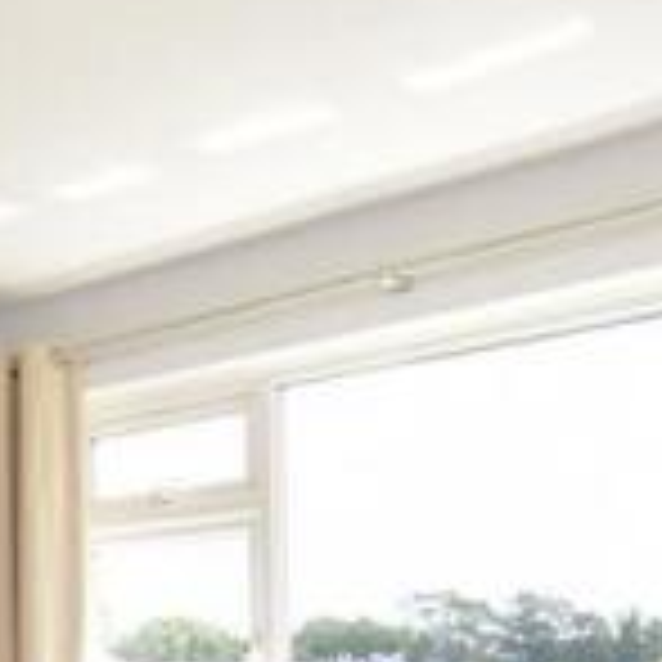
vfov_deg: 27.8
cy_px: 700
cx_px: -90
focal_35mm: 57
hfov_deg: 27.2
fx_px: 1233
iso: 400
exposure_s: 1/160
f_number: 7.1
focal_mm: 10
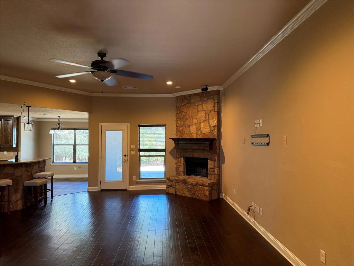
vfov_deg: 56.8
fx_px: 245
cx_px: 177
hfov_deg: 71.6
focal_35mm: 24
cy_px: 133
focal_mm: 6.76
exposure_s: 1/60
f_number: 1.78
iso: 250
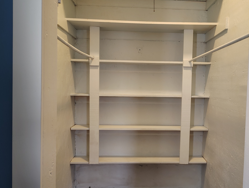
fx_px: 231
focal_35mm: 32
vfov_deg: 44.3
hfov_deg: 56.4
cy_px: 93
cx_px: 147
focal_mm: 5.56
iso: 691
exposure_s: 1/60
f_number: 1.8
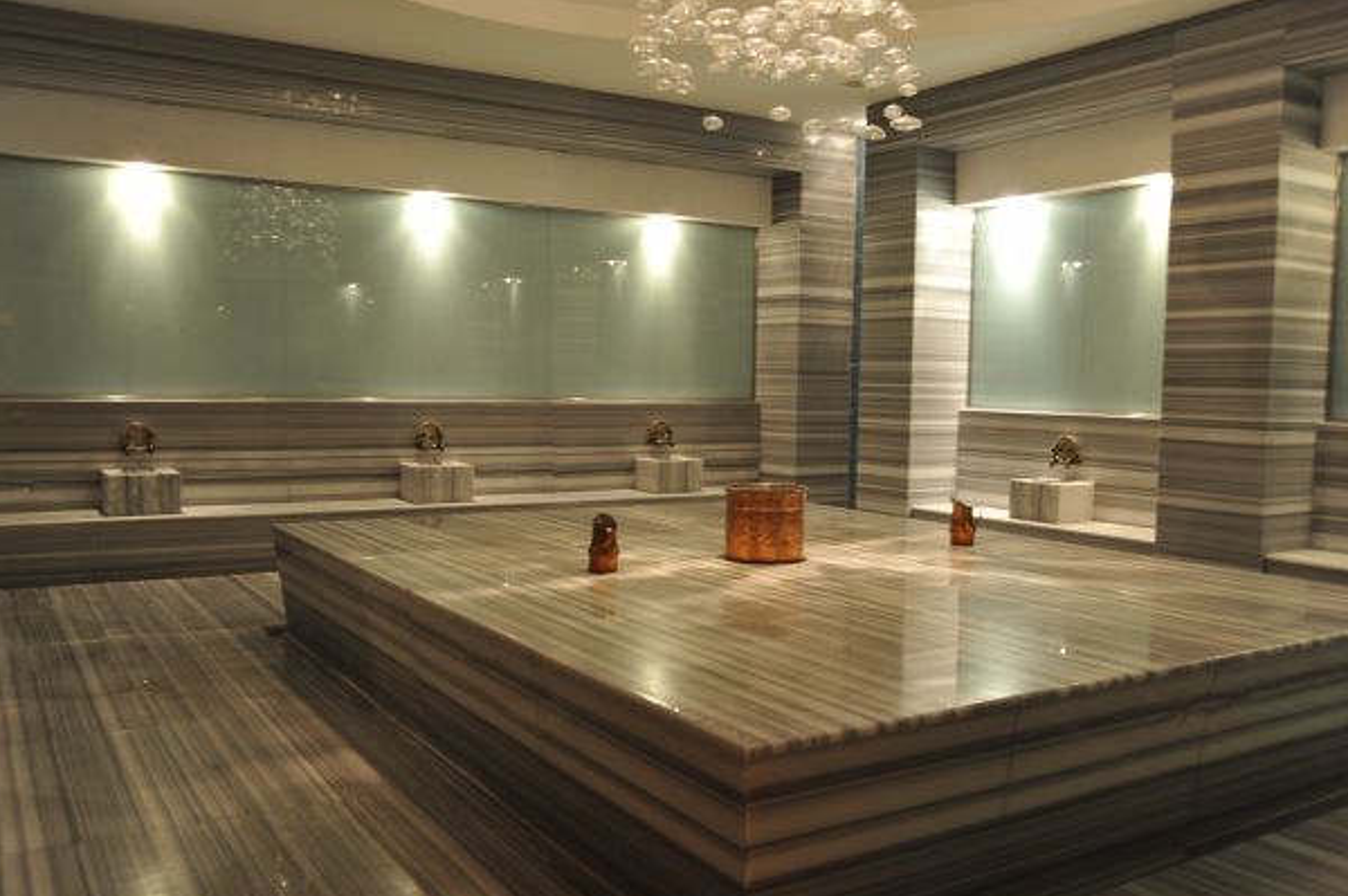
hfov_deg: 58.8
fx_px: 1197
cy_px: 456
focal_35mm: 32
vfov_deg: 41.0
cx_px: 665
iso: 200
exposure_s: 1.3
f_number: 5.6
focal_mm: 30
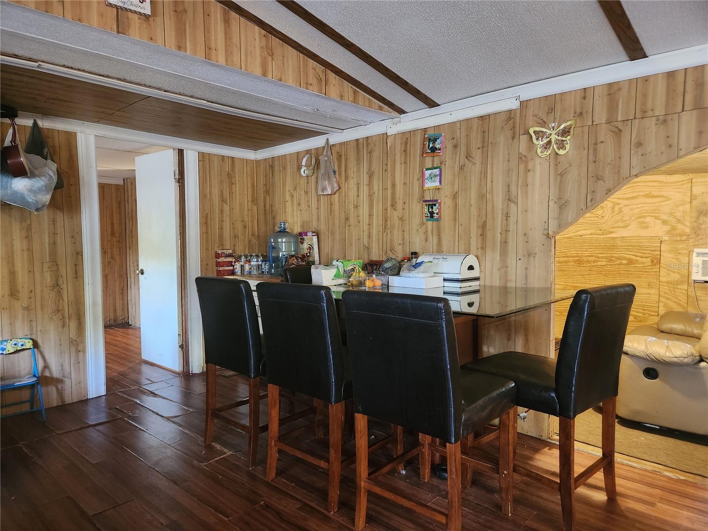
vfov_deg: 58.9
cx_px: 354
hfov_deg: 73.9
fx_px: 470
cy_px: 266
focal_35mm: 23
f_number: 1.8
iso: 640
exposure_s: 1/30
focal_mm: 5.4
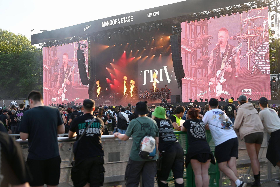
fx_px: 373
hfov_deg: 41.1
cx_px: 140
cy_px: 94
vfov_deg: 28.1
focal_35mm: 48
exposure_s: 1/800
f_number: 2.8
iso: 320
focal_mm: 48
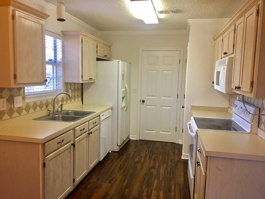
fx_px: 222
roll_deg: -2.0
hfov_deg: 61.7
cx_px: 132
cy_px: 100
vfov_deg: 48.2
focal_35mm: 29
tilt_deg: -6.2
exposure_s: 1/30
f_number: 2.2
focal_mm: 4.15
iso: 40
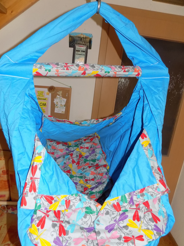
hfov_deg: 54.9
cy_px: 124
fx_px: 177
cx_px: 87
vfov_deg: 69.4
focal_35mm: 25
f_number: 3.1
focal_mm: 4
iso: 200
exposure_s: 1/30
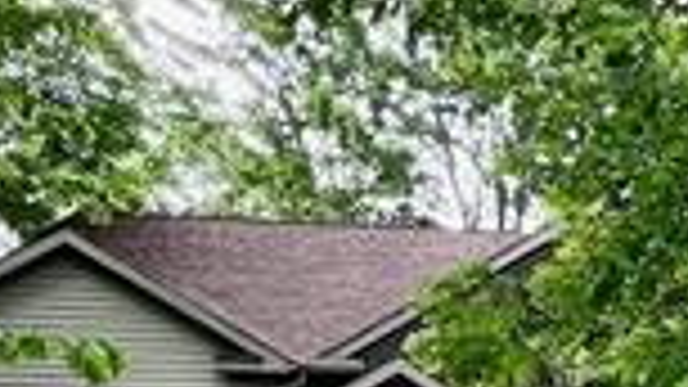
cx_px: 1677
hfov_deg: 14.3
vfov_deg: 11.3
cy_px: 824
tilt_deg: -1.6
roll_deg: +0.8
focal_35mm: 95
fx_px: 1733
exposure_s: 1/165
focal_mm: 1.57
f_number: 1.8
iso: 32
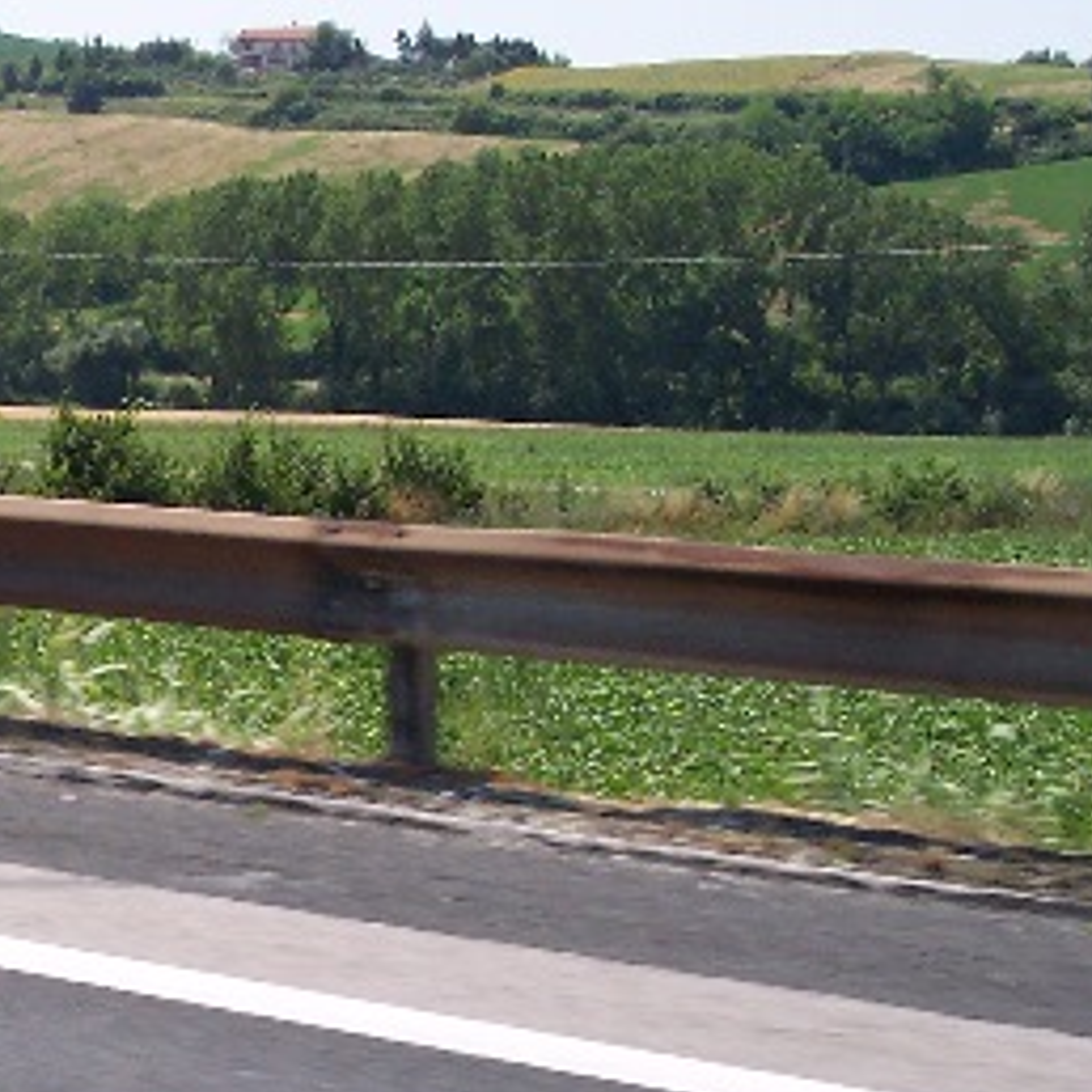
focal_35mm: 104
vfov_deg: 16.7
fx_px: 3712
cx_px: -343
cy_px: 588
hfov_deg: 15.9
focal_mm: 8
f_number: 4.8
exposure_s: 1/700
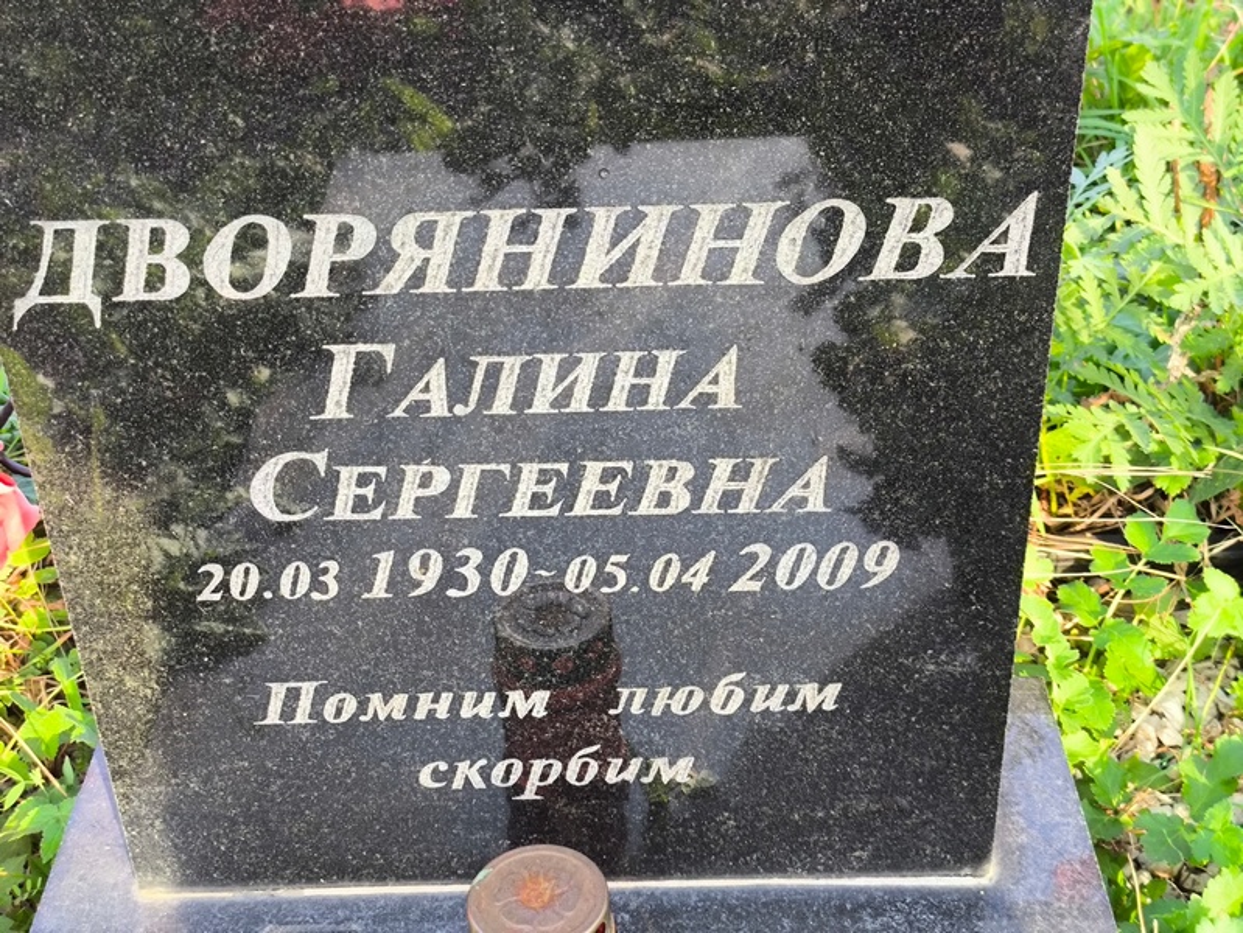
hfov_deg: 38.2
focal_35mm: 50
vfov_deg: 29.1
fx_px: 1796
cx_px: 622
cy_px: 466
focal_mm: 4.71
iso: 50
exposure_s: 1/100
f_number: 1.7
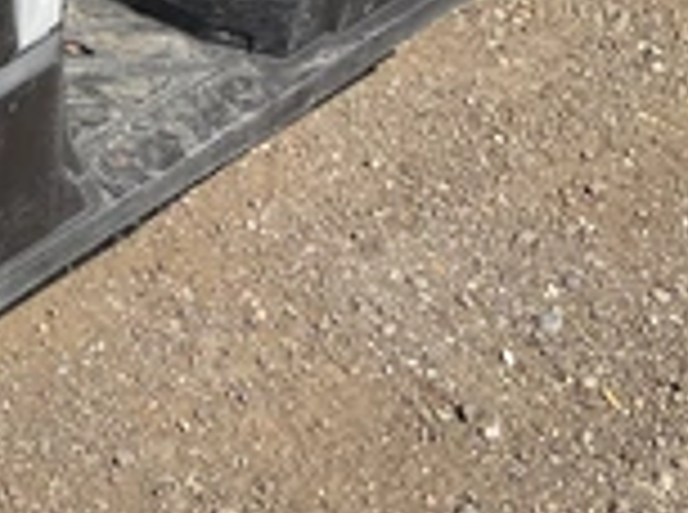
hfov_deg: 24.0
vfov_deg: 19.0
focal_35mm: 76
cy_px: 50
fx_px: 1507
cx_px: -76
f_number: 1.8
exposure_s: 1/1221
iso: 25
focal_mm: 3
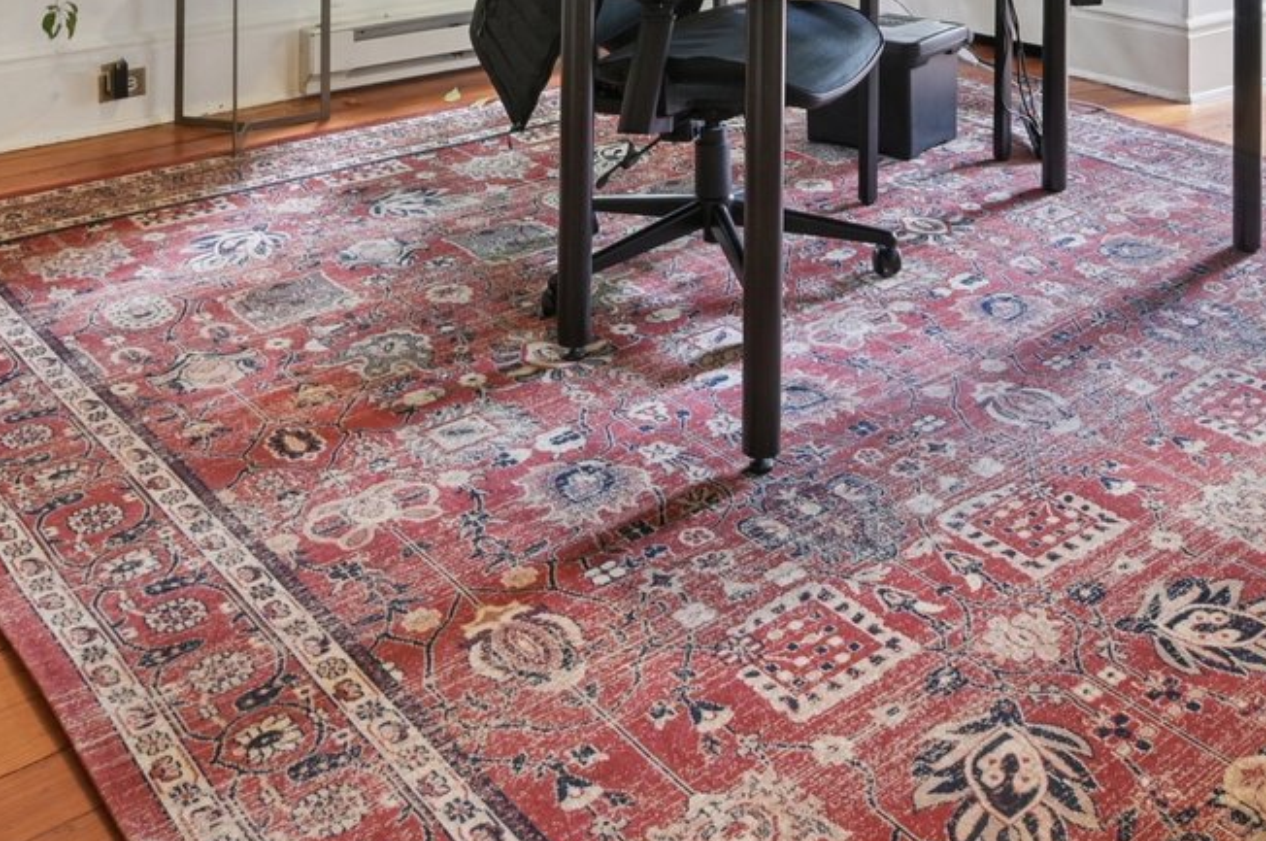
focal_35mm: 44
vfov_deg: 25.8
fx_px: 1545
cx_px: 827
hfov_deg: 44.0
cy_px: -270
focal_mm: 14
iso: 800
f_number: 8
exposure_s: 1/6
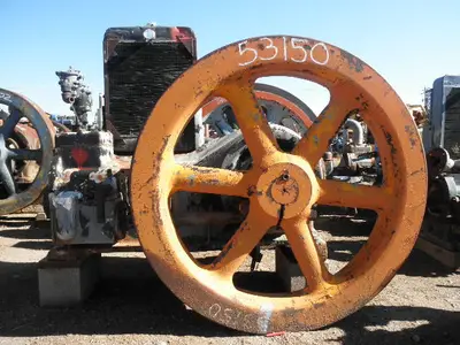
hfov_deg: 63.4
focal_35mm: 28
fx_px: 372
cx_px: 230
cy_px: 172
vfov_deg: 49.7
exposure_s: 1/400
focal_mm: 5
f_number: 3
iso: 64
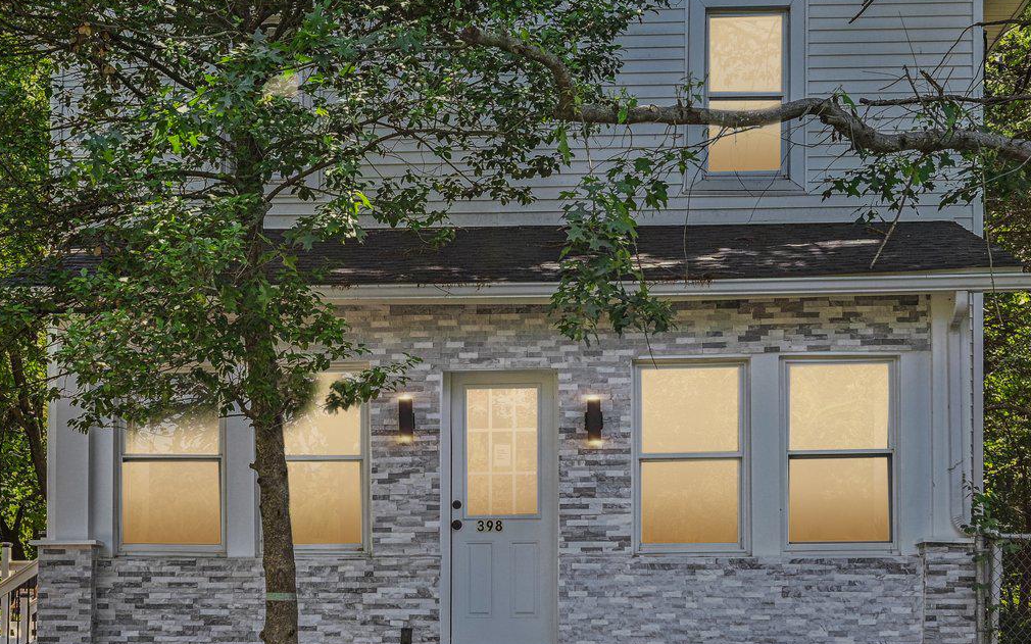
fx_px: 1742
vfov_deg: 20.9
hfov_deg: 33.0
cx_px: 525
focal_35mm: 62
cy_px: 274
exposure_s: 1/100
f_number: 8
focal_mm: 30
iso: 400
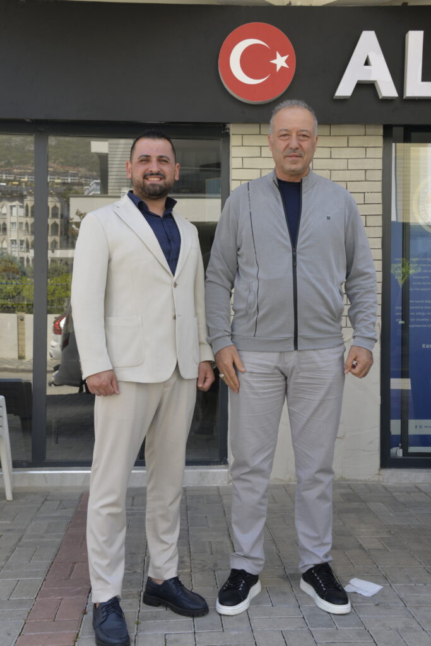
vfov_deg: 43.6
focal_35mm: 45
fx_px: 808
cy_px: 323
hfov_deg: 29.9
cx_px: 216
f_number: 9
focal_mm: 45
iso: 500
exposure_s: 1/200
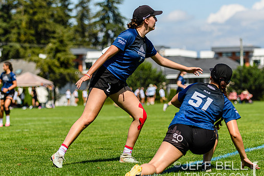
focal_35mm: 167
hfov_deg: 12.3
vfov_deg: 8.2
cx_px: 139
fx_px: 1225
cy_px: 87
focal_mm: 98
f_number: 3.2
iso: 100
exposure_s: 1/1250
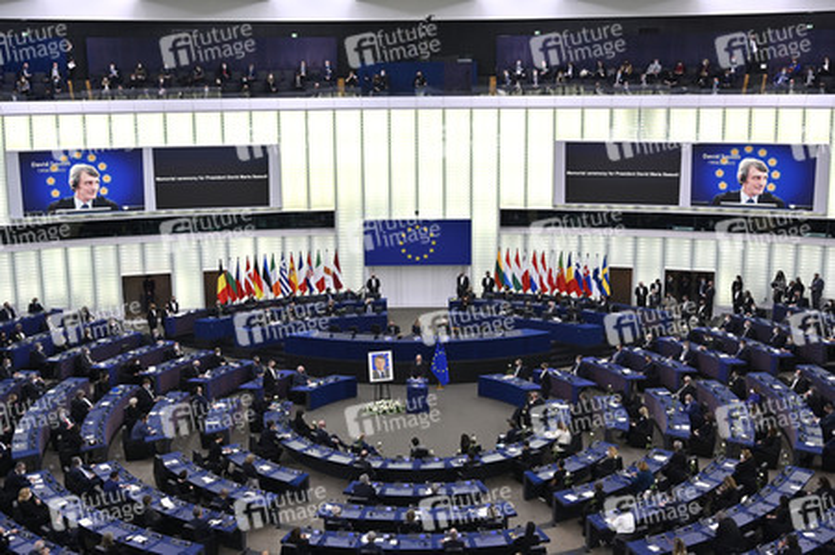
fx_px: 950
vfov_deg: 32.6
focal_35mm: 41
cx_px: 418
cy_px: 278
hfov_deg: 47.4
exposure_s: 1/400
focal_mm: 41
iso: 1000
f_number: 4
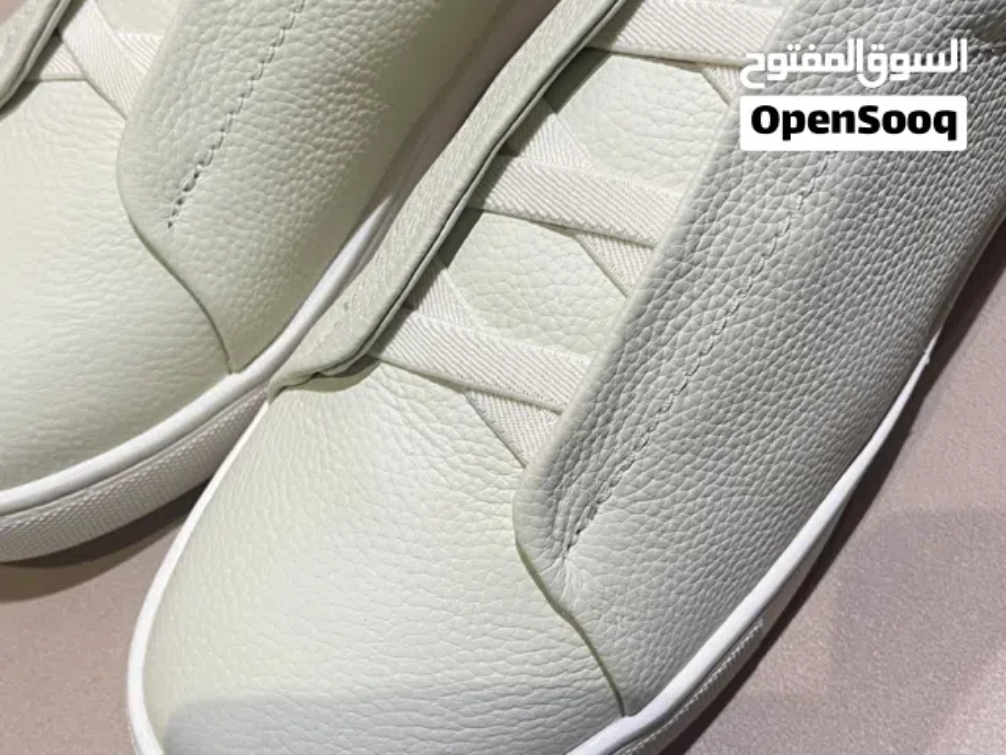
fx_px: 727
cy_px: 378
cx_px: 503
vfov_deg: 54.9
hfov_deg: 69.4
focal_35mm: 25
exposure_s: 1/50
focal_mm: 5.1
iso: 80
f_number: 1.6
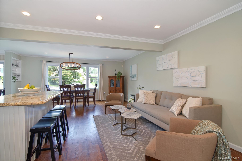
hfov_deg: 95.0
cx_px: 121
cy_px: 80
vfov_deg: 72.0
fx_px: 111
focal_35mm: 16
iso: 640
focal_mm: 11
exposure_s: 1/50
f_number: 11
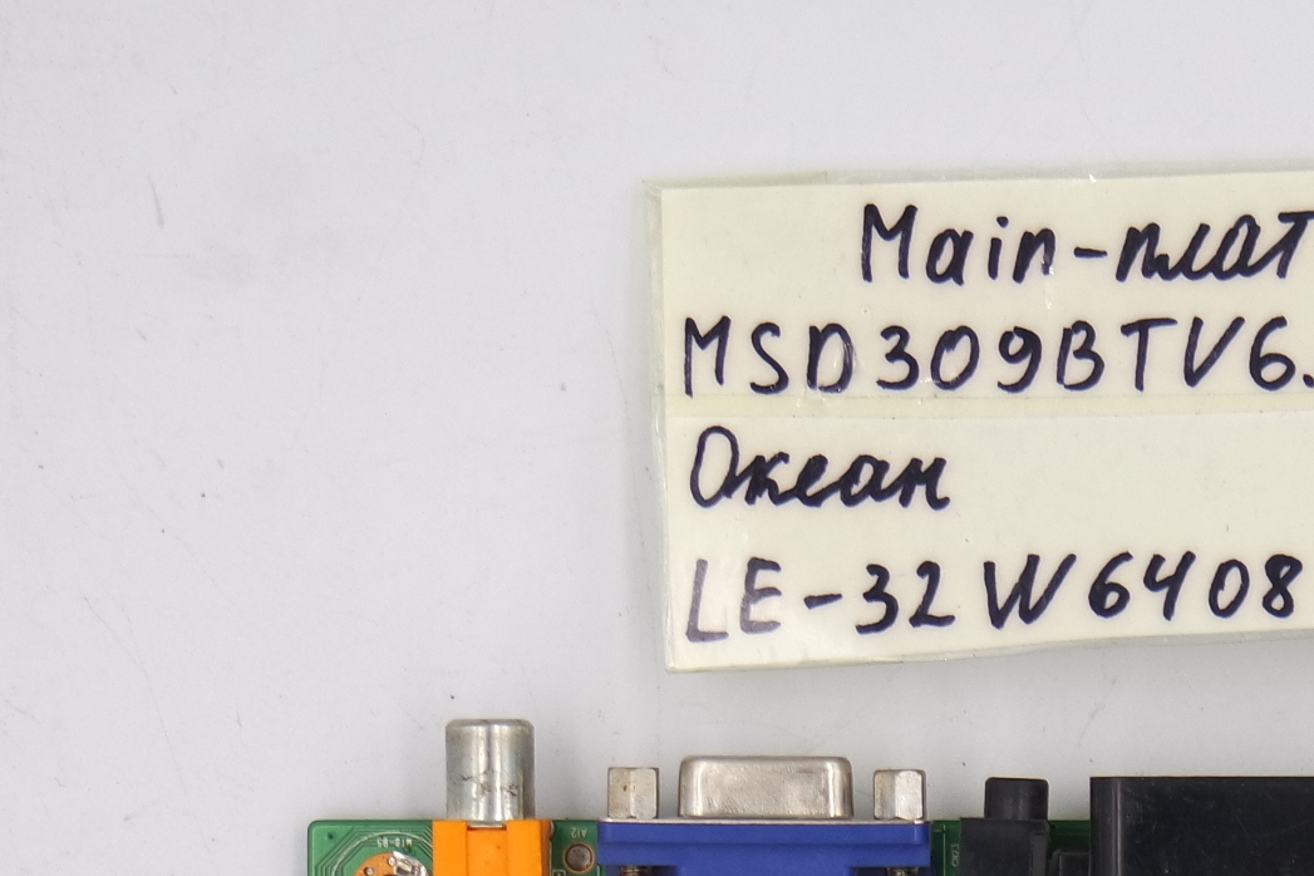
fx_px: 5292
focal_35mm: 145
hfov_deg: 14.0
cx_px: 1177
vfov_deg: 9.3
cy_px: 1148
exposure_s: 1/125
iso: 160
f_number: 5
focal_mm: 19
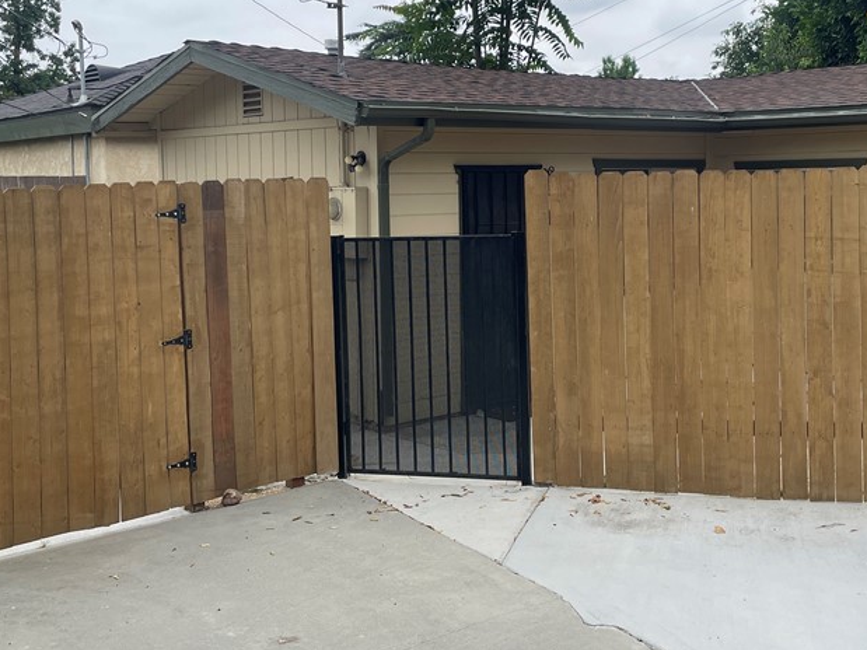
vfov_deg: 33.5
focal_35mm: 43
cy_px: 275
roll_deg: +0.7
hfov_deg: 43.8
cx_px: 479
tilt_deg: -4.8
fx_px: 1077
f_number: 1.6
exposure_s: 1/1171
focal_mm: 4.2
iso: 32
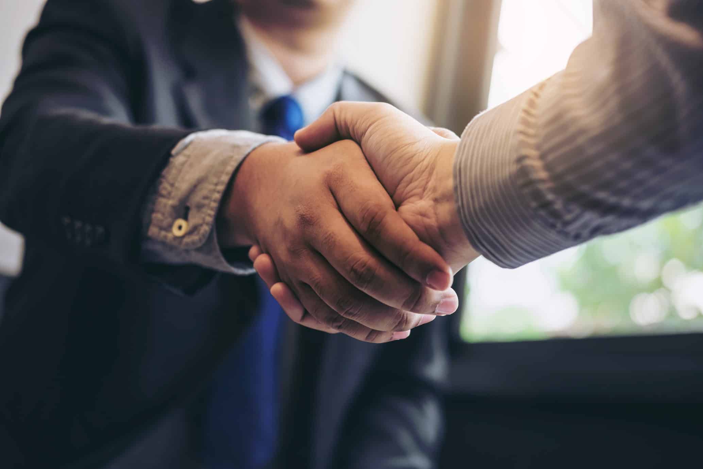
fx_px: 1035
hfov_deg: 37.5
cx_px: 352
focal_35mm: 53
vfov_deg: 25.5
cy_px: 234
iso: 250
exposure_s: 1/100
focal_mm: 35
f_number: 2
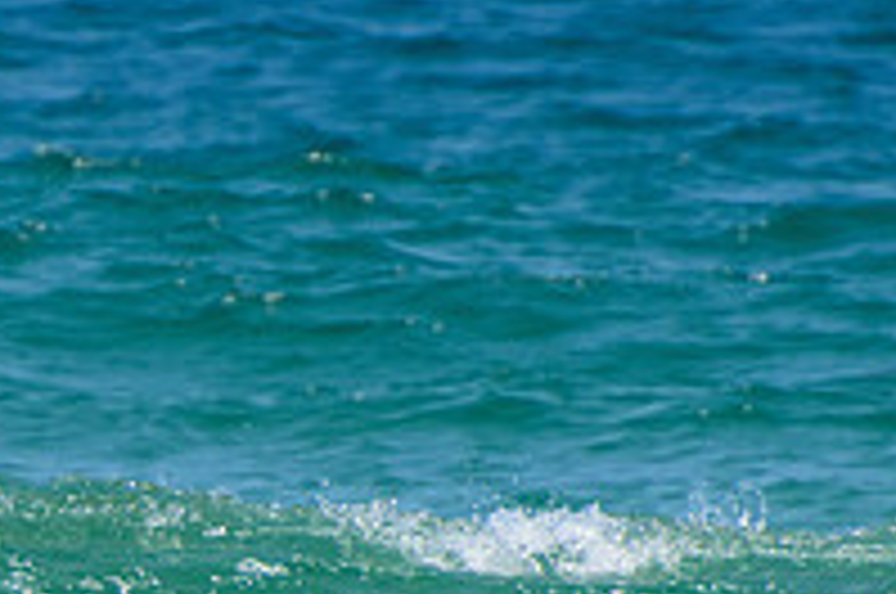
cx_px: -95
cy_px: 848
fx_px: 43559
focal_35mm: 1753
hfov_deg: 1.2
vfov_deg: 0.8
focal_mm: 400
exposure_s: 1/2000
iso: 320
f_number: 5.6
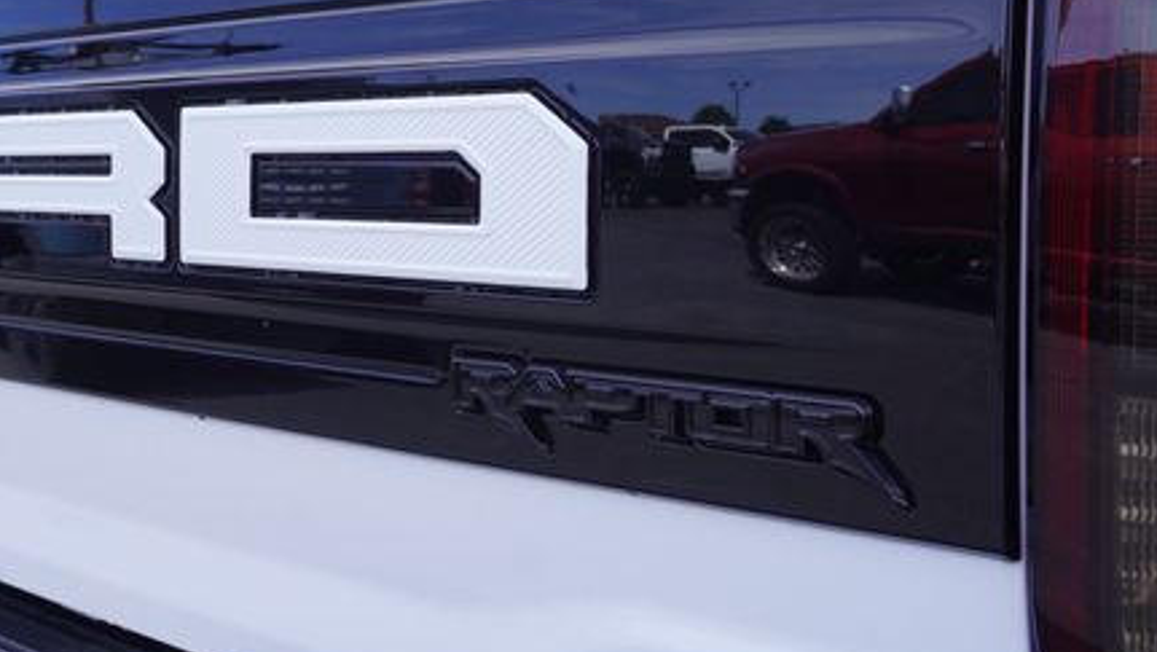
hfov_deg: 36.6
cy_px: 236
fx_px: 1719
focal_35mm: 56
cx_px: 341
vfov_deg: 21.4
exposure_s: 1/100
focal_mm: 24
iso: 100
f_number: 8
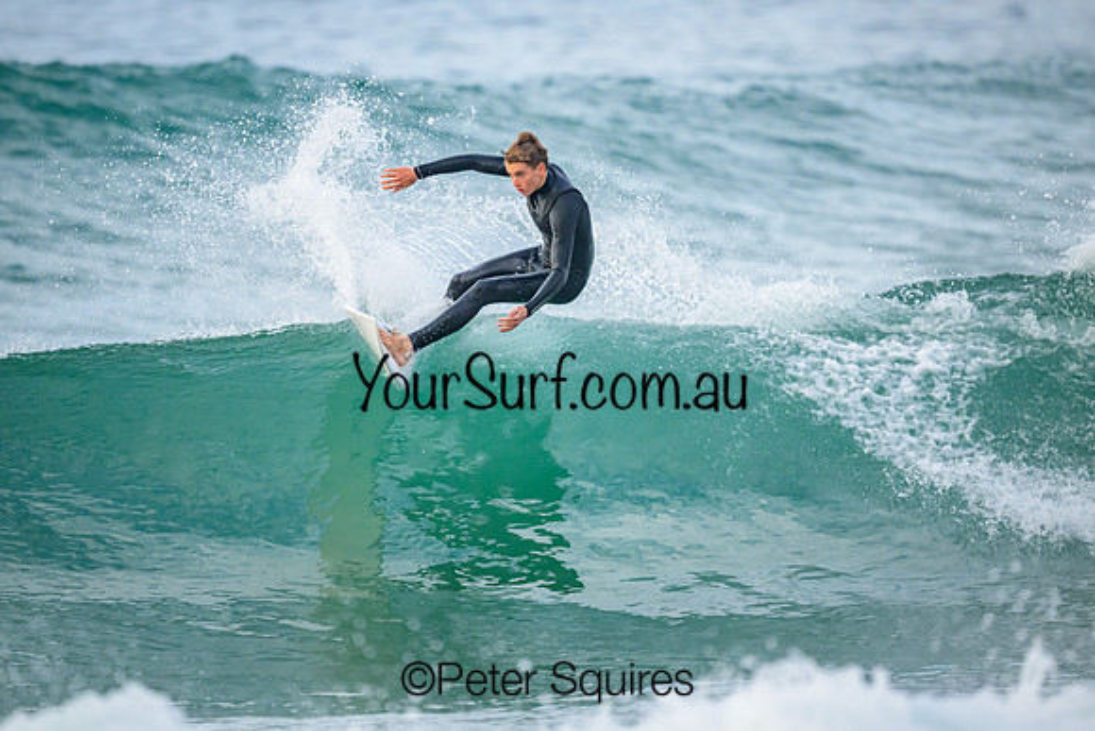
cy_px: 366
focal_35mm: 800
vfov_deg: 1.7
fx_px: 24338
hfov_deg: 2.6
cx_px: 548
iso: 2000
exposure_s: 1/2000
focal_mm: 800
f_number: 6.3
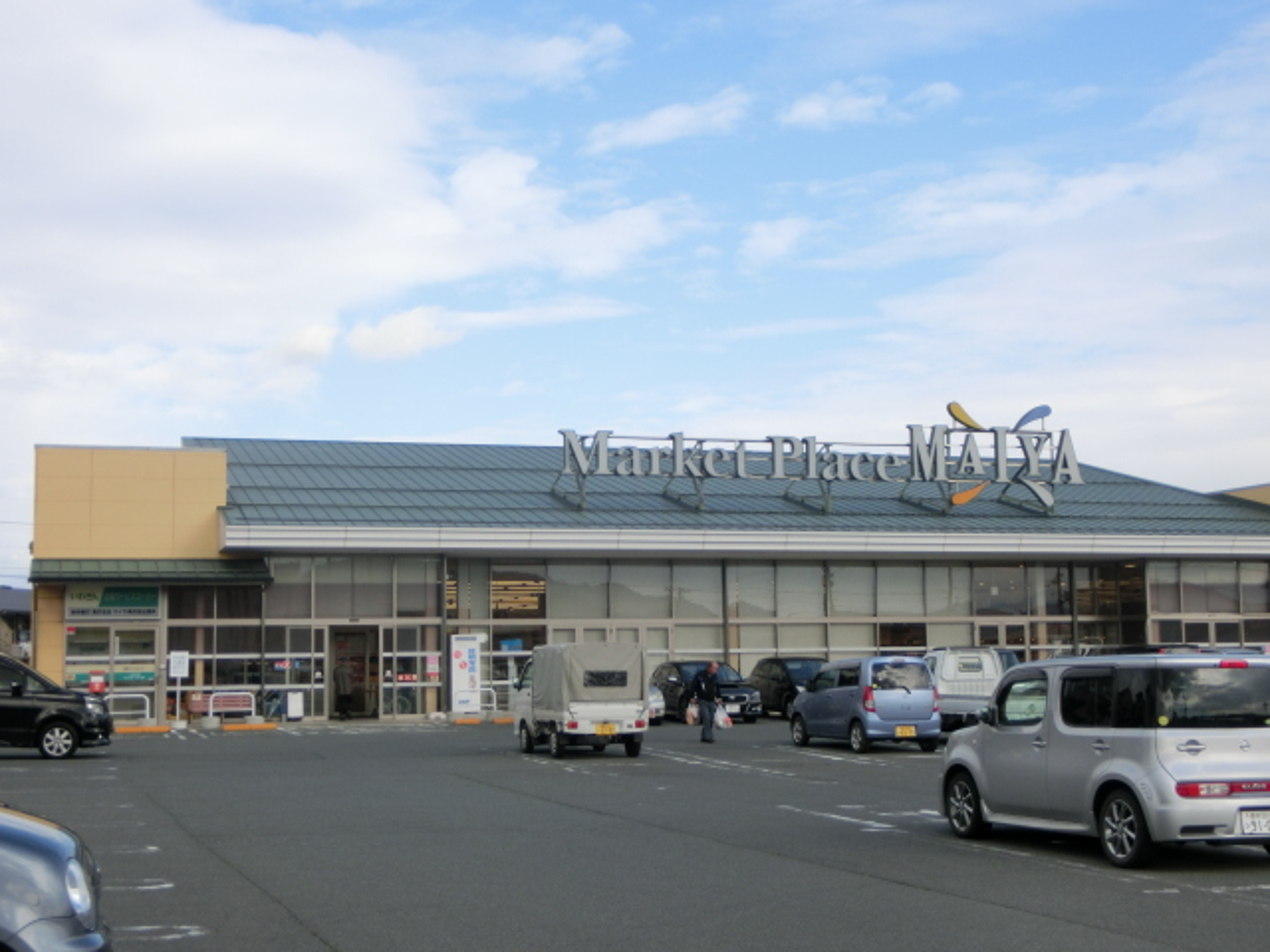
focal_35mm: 47
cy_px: 476
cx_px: 635
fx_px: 1724
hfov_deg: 40.4
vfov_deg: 30.9
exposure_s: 1/640
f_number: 4.2
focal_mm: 8.29
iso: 80
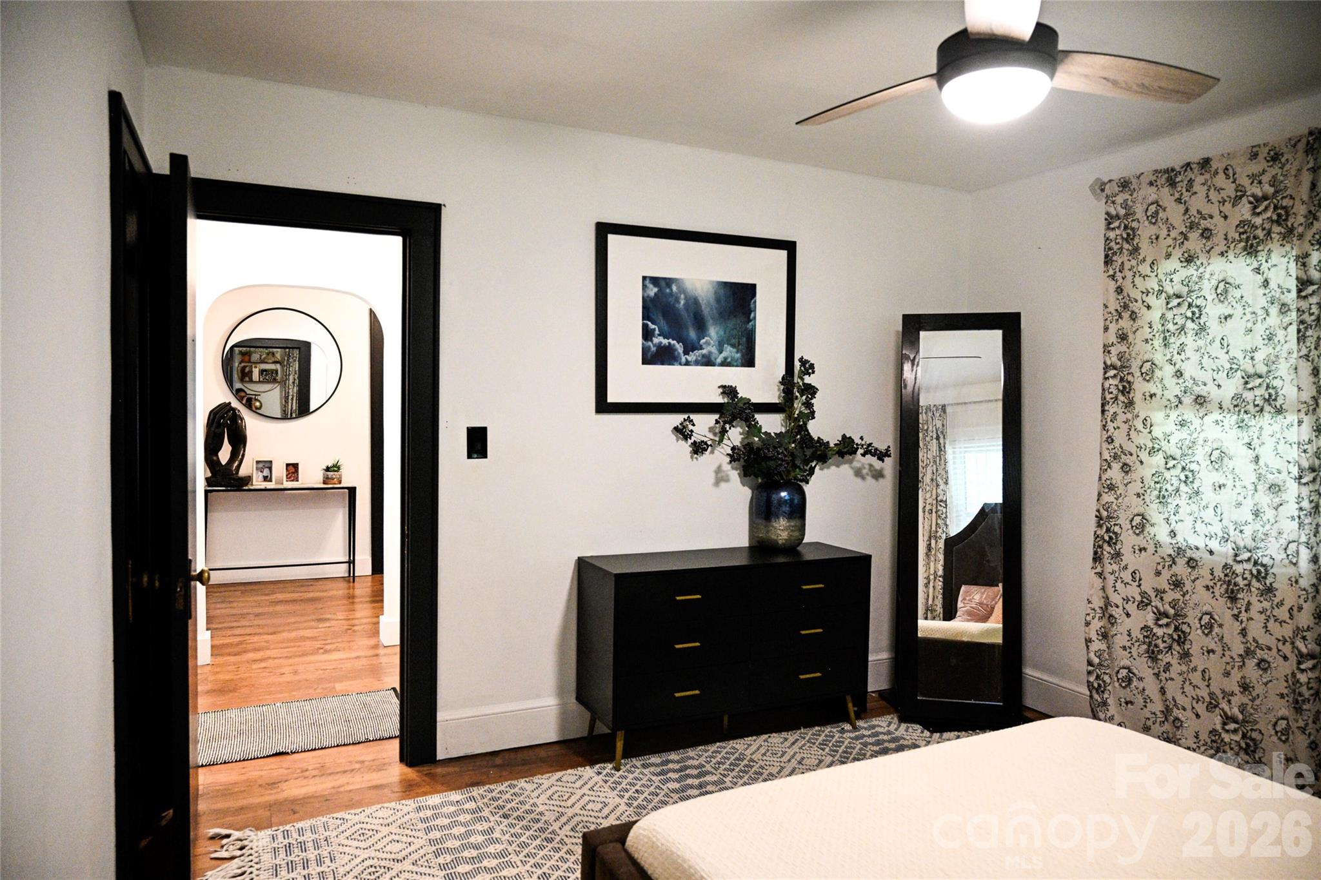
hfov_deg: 73.7
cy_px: 440
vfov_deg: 53.1
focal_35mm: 24
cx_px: 660
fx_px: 881
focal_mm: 24
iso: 5600
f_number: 4
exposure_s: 1/250
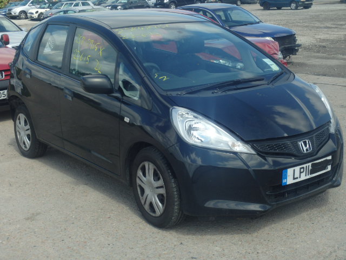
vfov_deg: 28.0
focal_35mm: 52
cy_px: 130
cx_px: 173
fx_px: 520
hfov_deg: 36.8
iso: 125
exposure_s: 1/400
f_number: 5
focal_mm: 9.4
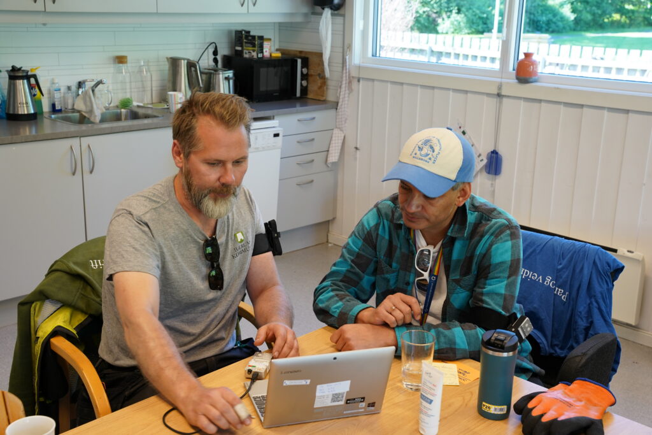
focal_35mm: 45
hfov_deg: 44.0
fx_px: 808
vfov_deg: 30.1
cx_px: 326
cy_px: 218
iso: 640
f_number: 7.1
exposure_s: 1/50
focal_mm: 44.6
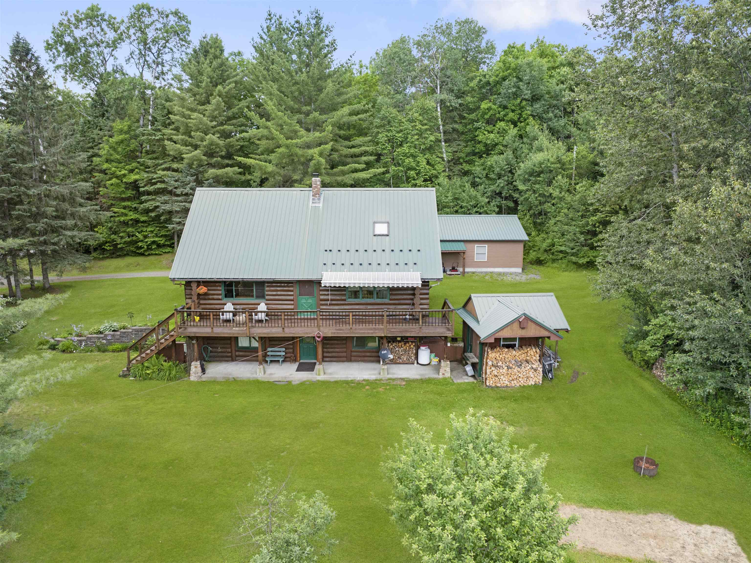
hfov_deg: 71.6
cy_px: 282
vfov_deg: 56.8
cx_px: 376
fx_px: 520
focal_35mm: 24
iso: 270
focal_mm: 12.29
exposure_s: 1/1000
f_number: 2.8
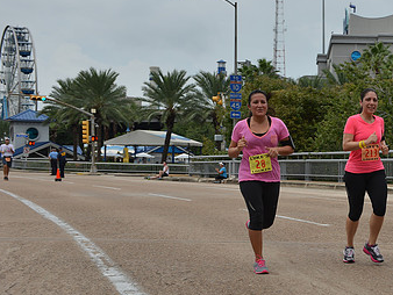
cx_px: 320
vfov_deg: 22.2
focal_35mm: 66
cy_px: 189
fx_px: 750
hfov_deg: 28.7
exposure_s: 1/160
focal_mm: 40
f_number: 5.6
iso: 100
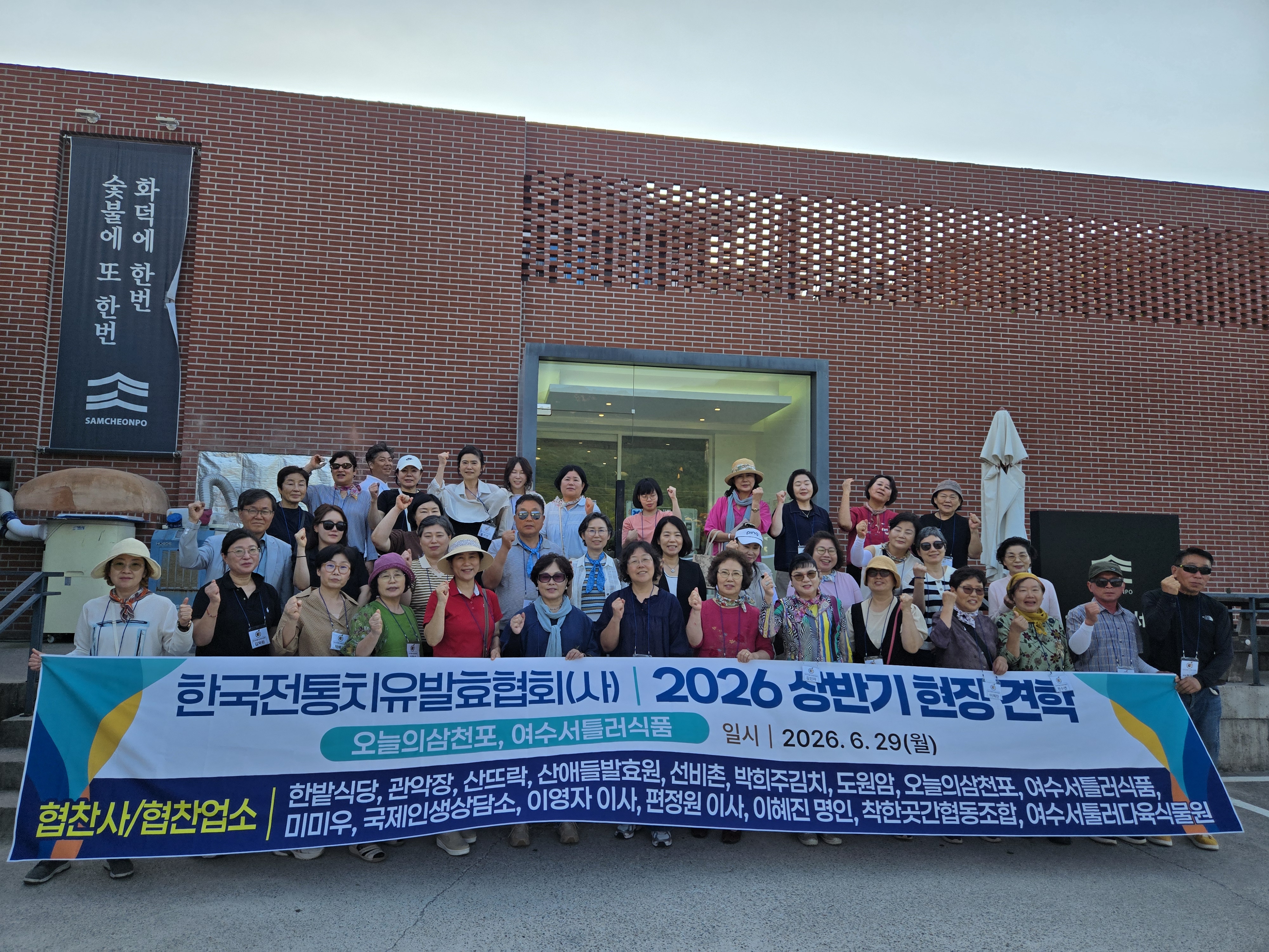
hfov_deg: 73.9
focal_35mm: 23
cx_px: 634
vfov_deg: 58.9
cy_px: 476
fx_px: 843
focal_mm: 5.4
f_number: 1.8
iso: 50
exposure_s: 1/2921
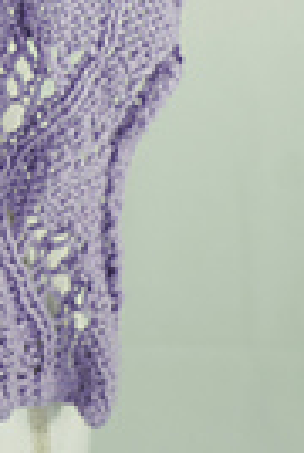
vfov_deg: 8.9
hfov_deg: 6.2
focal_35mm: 219
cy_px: -406
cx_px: -154
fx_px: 2760
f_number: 5
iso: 100
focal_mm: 46
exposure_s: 1/80
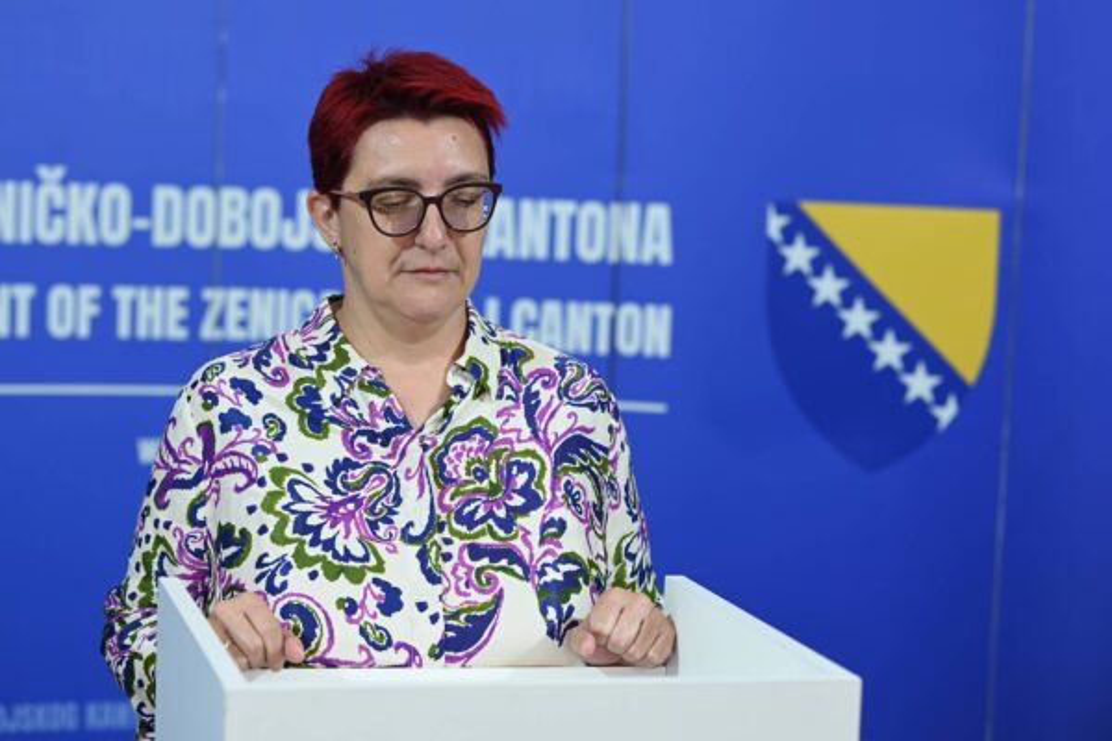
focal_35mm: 85
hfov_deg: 23.9
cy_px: 370
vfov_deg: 16.1
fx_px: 2625
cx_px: 556
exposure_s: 1/30
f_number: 3.5
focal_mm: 85
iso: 180
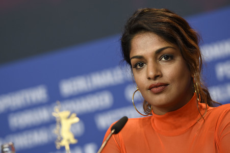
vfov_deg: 5.2
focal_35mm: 262
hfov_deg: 7.9
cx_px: 115
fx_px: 1676
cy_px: 76
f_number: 3.2
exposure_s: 1/320
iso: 640
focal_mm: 175
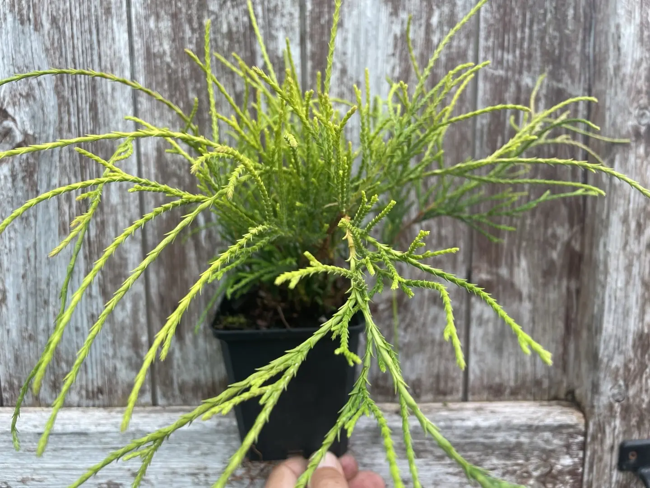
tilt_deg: -8.9
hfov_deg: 67.3
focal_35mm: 26
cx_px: 325
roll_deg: +0.1
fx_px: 488
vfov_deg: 53.1
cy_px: 244
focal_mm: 4.2
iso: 50
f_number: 1.6
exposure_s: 1/121
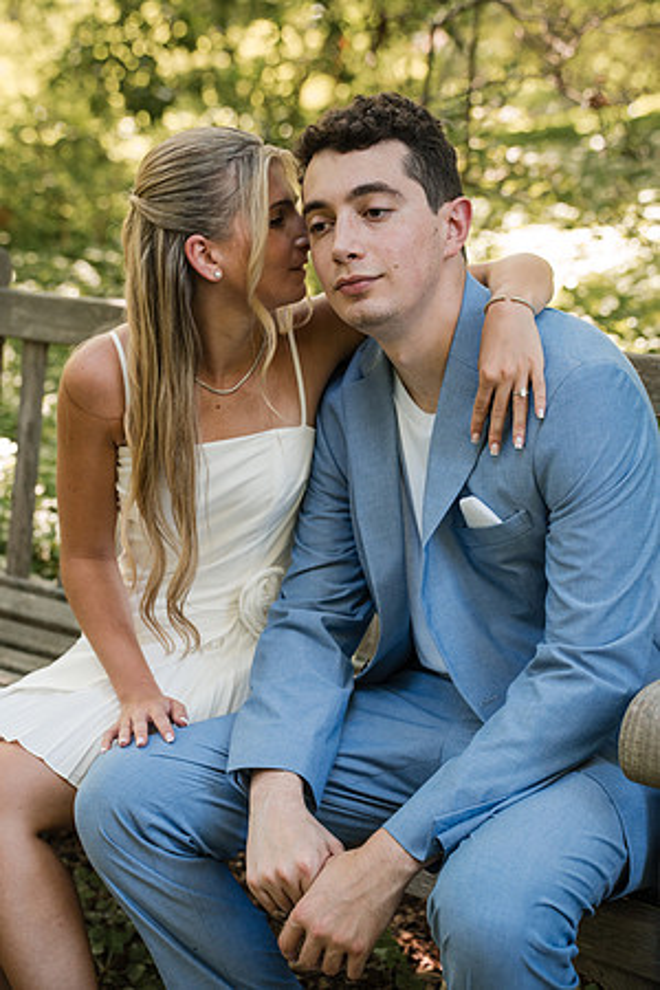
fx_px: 1925
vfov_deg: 28.8
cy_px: 495
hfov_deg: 19.5
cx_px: 330
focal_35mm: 70
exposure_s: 1/250
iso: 1000
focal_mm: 70
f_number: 4
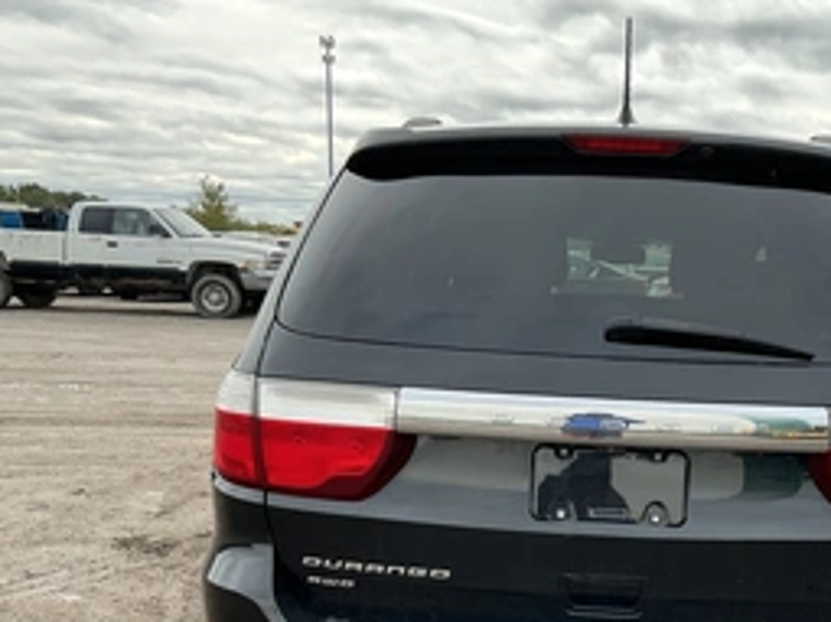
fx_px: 1056
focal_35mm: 44
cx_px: 600
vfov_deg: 32.3
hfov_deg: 42.0
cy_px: 453
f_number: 1.8
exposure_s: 1/635
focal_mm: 3
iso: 25
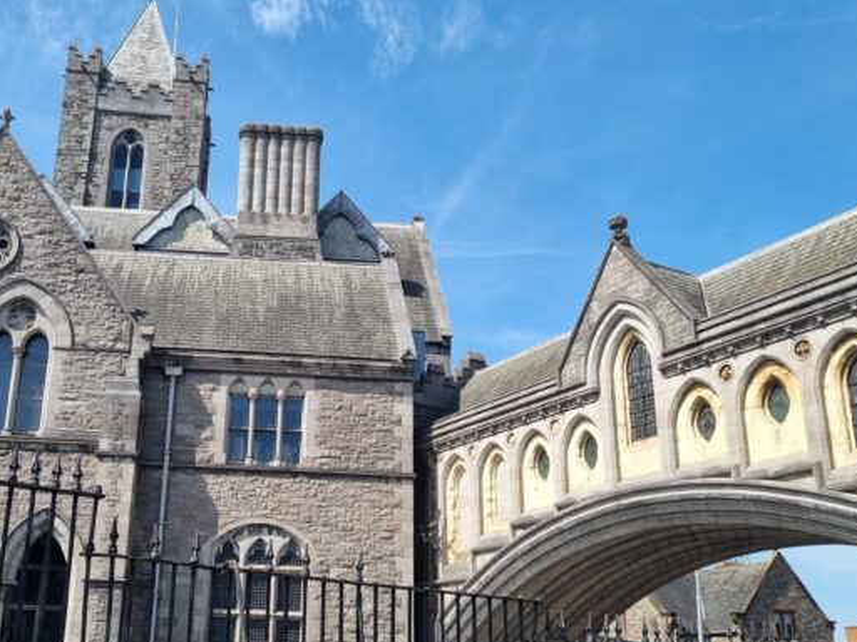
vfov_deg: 36.7
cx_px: 293
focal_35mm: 39
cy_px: 386
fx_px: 966
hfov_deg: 47.2
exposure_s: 1/1824
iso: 50
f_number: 1.8
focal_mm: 5.4
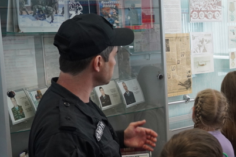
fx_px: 458
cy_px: 87
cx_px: 217
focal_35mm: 70
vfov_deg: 19.5
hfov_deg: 27.7
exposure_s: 1/160
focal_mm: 25
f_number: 4
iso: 1250
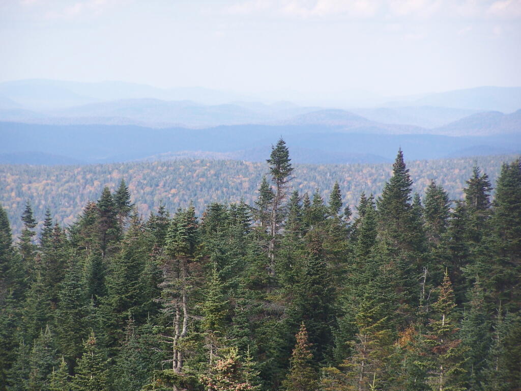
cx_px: 260
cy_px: 196
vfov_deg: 5.5
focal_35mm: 268
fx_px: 4034
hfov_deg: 7.4
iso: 80
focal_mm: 44.4
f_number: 3.6
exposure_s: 1/400
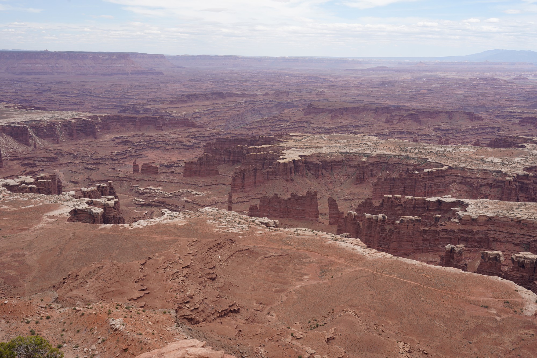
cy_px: 179
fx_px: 597
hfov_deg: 48.5
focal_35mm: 40
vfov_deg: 33.4
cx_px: 268
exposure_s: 1/100
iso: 100
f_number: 13
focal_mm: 40
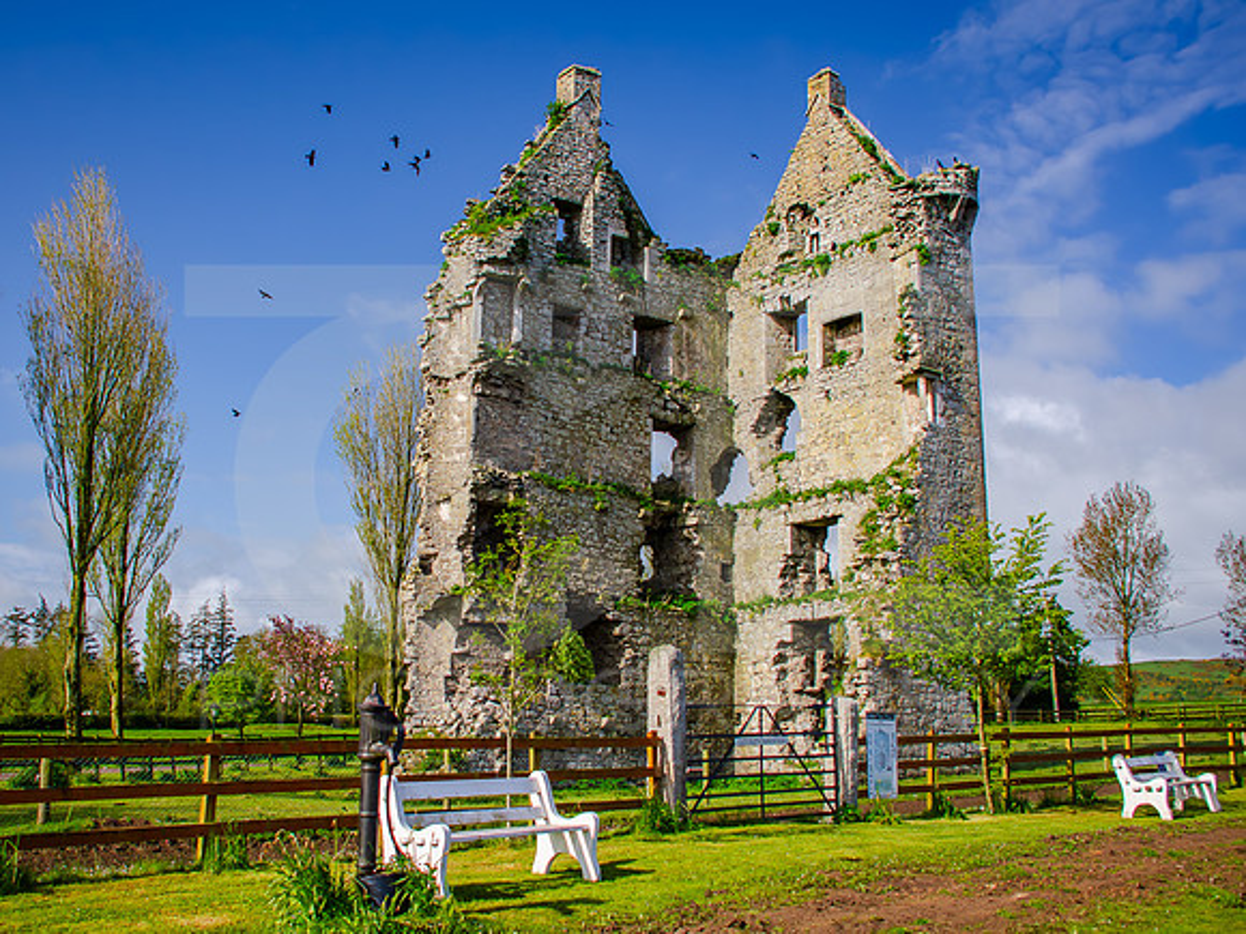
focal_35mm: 39
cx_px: 540
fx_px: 1420
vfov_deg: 36.4
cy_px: 466
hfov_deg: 47.3
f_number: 3.8
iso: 250
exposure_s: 1/1600
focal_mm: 24
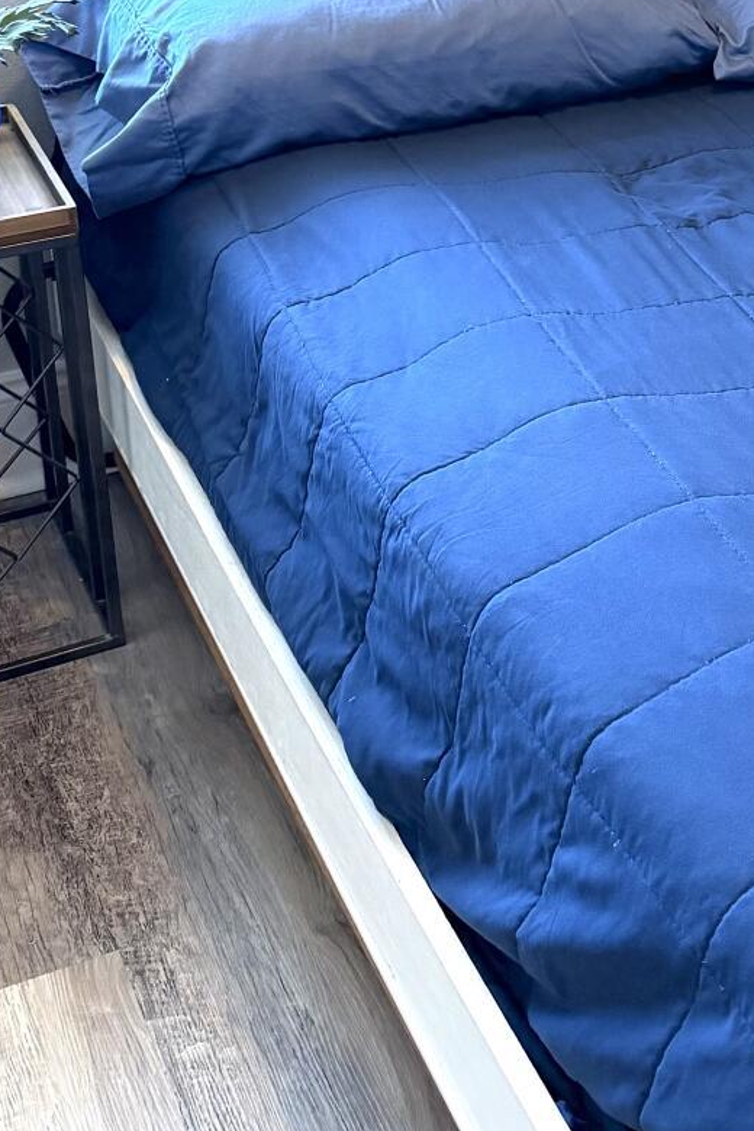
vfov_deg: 29.8
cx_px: 722
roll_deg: +0.0
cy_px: 65
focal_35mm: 64
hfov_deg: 20.7
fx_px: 2011
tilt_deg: -19.9
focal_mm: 6.76
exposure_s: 1/60
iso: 250
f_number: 1.78
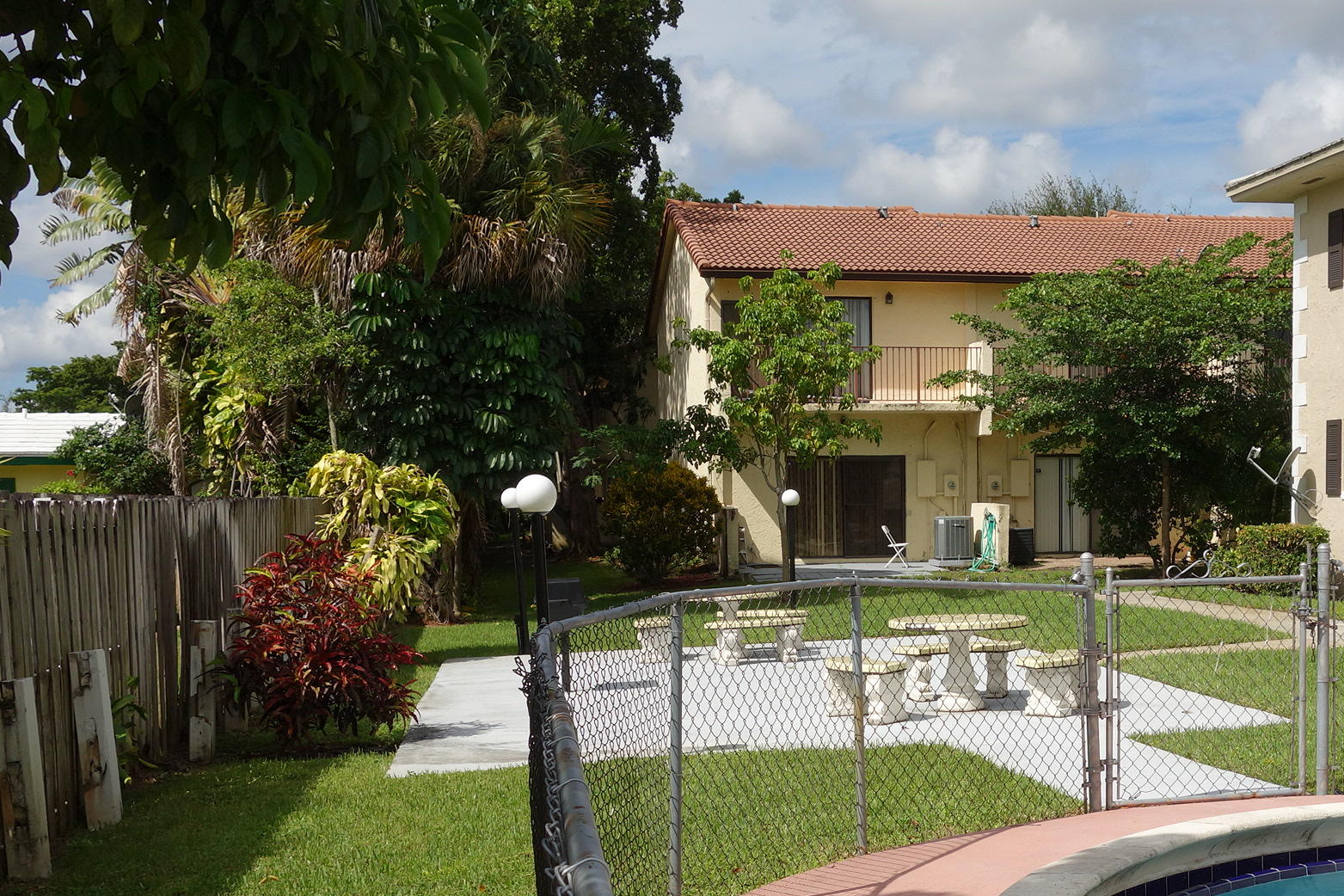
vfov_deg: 27.3
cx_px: 894
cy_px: 617
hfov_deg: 39.9
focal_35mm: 49
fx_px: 1829
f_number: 5.6
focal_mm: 10.4
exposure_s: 1/640
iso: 125
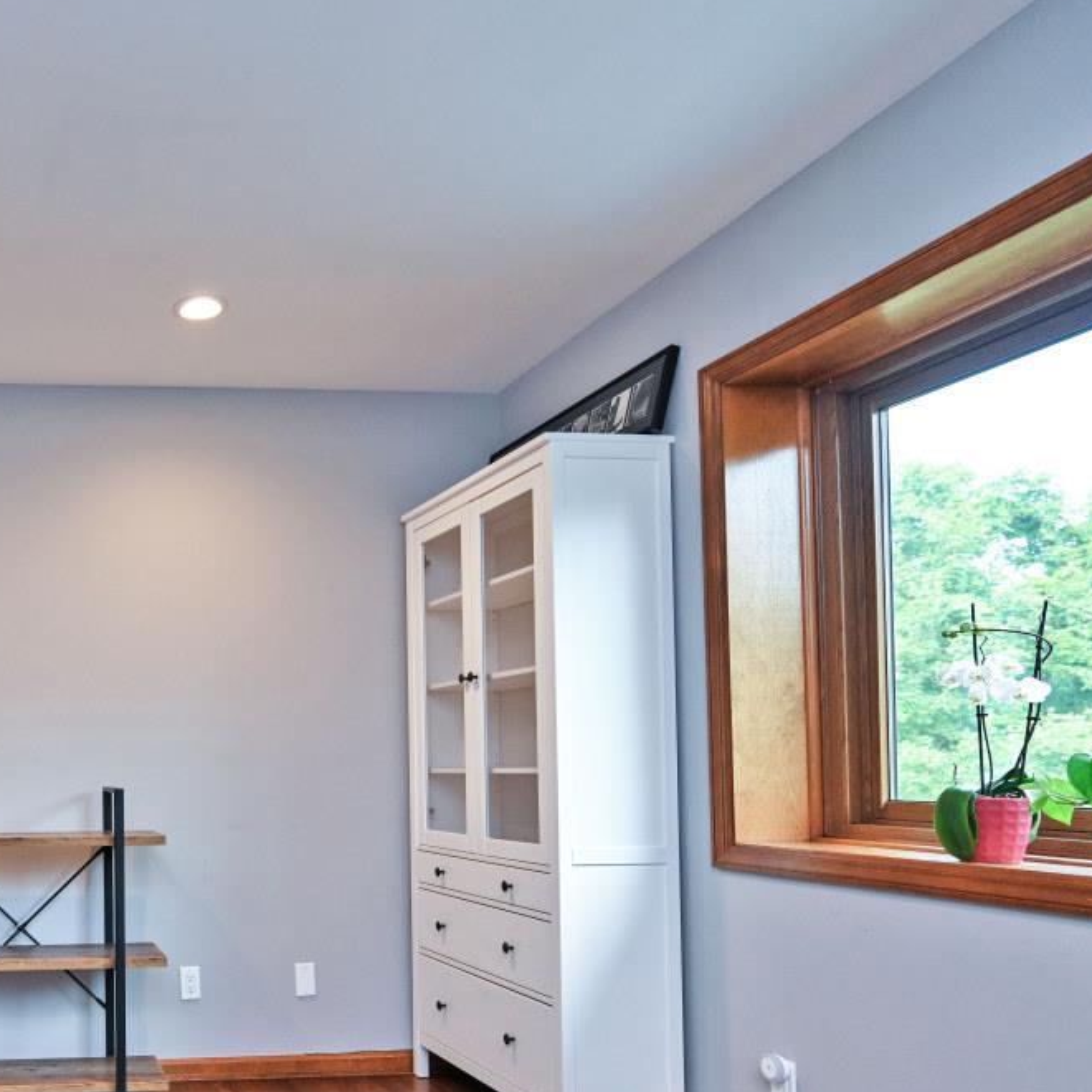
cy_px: 747
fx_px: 964
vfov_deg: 57.5
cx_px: 53
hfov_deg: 50.3
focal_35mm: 27
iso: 360
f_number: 4
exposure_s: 1/60
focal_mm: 14
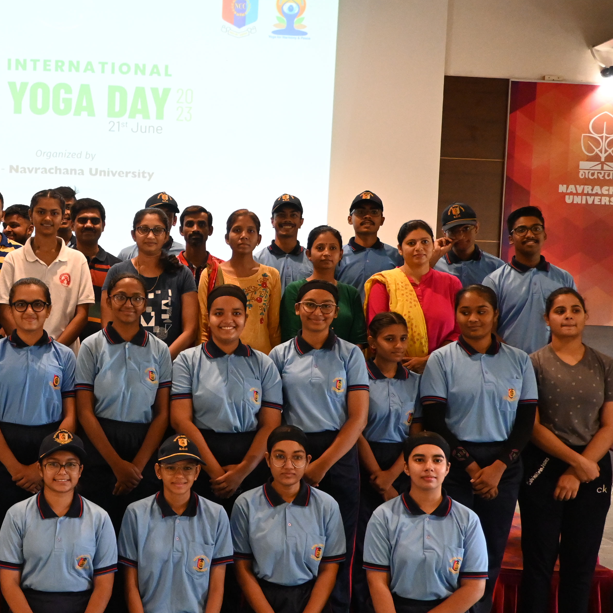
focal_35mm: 48
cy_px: 355
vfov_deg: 35.3
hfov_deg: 33.7
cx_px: 76
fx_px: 962
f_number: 3.5
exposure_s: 1/60
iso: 3200
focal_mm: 16
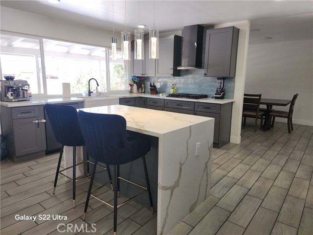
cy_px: 118
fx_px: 208
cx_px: 156
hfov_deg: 73.9
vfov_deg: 58.9
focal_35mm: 23
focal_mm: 6.4
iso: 64
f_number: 1.8
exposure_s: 1/120
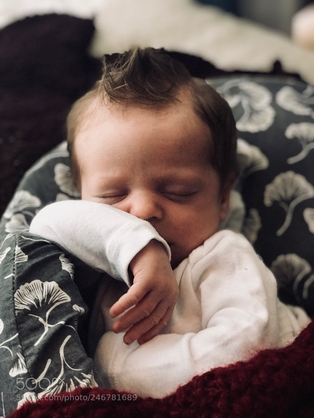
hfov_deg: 25.7
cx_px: 157
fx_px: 689
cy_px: 209
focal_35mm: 57
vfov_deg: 33.8
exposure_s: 1/60
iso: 500
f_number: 2.8
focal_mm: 6.6
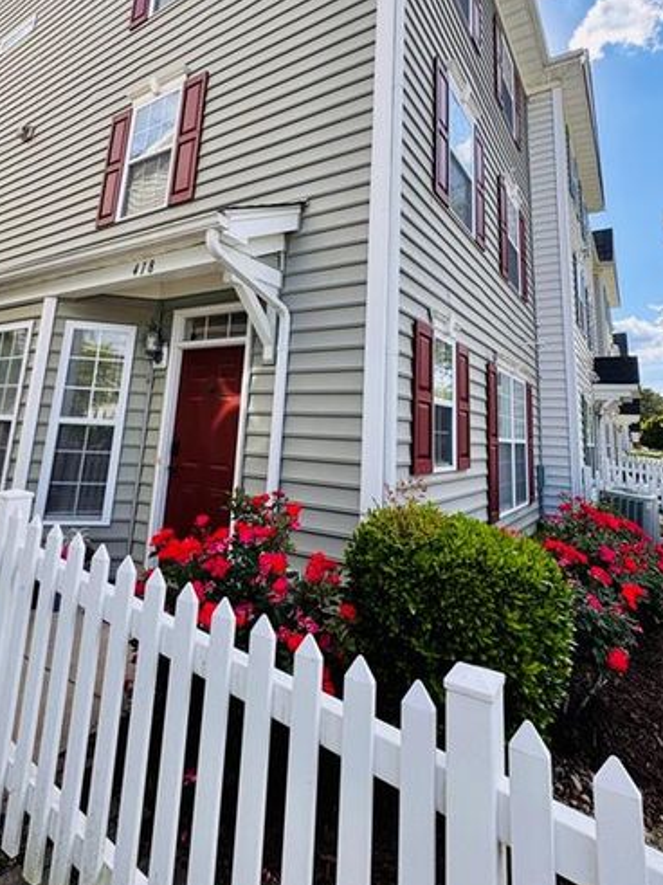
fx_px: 485
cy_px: 331
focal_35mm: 19
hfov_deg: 68.6
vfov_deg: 83.0
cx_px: 344
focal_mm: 2.22
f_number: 2.2
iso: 40
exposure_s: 1/641
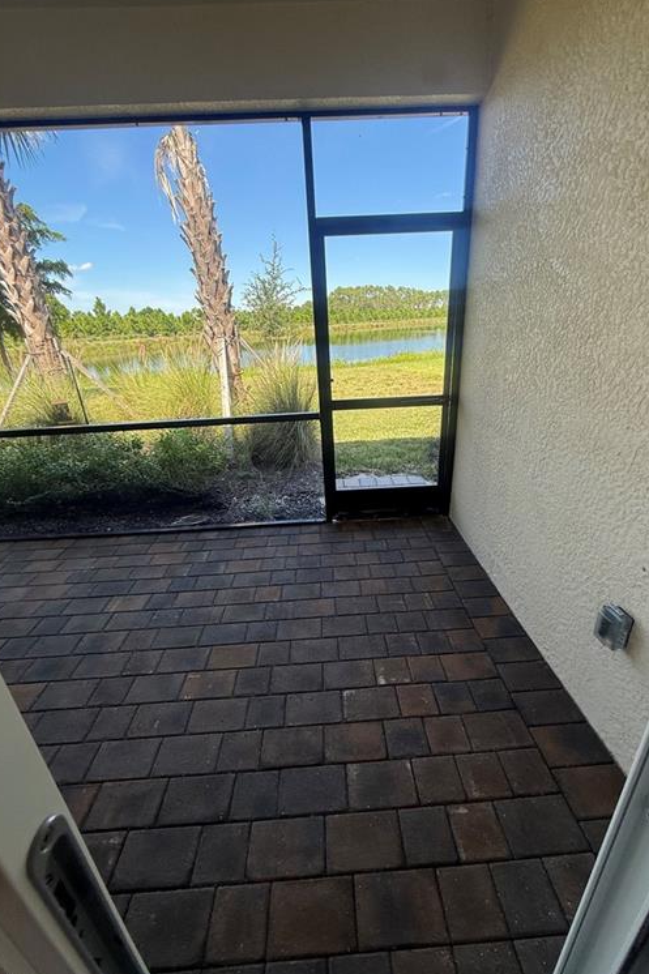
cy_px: 492
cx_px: 338
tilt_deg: -21.7
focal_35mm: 15
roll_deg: +2.5
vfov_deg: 100.4
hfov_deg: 77.3
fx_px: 406
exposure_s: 1/200
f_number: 2.2
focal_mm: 2.22
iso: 50
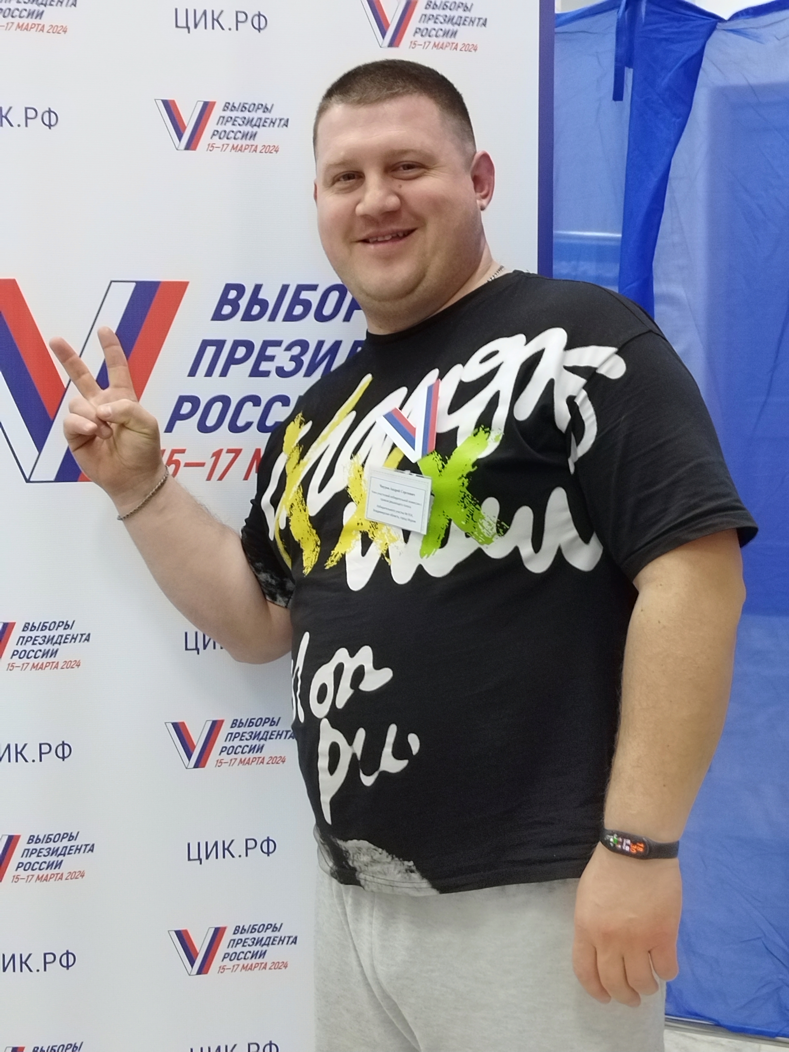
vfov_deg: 36.8
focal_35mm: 52
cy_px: 526
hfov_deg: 28.0
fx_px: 1580
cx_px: 394
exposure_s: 1/40
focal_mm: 6.24
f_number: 1.9
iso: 857
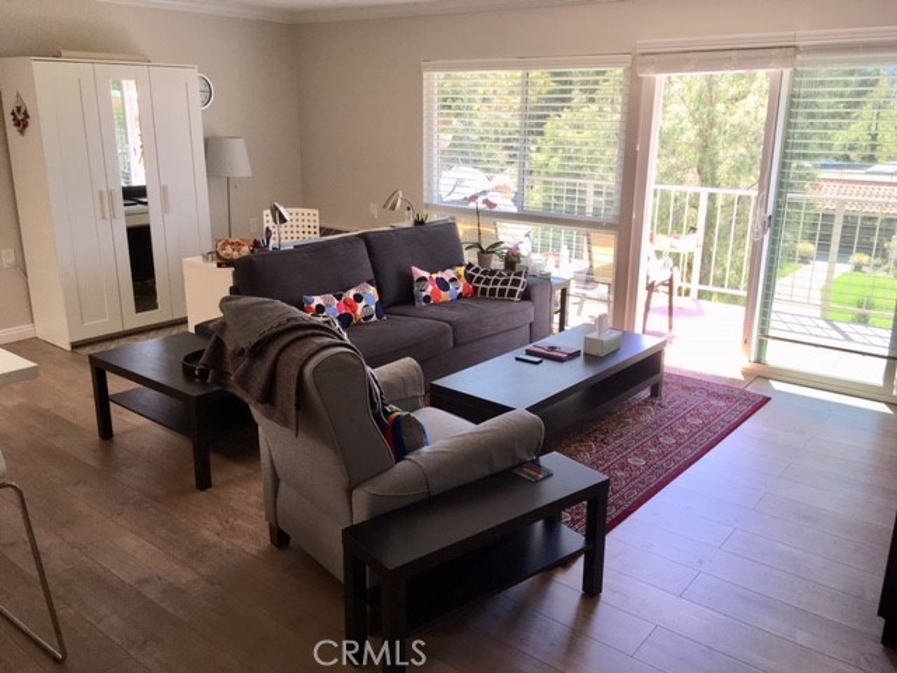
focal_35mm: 29
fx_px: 751
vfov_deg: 48.2
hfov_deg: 61.7
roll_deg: -0.5
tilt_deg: -16.5
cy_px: 336
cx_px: 448
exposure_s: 1/120
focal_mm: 4.15
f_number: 2.2
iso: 32
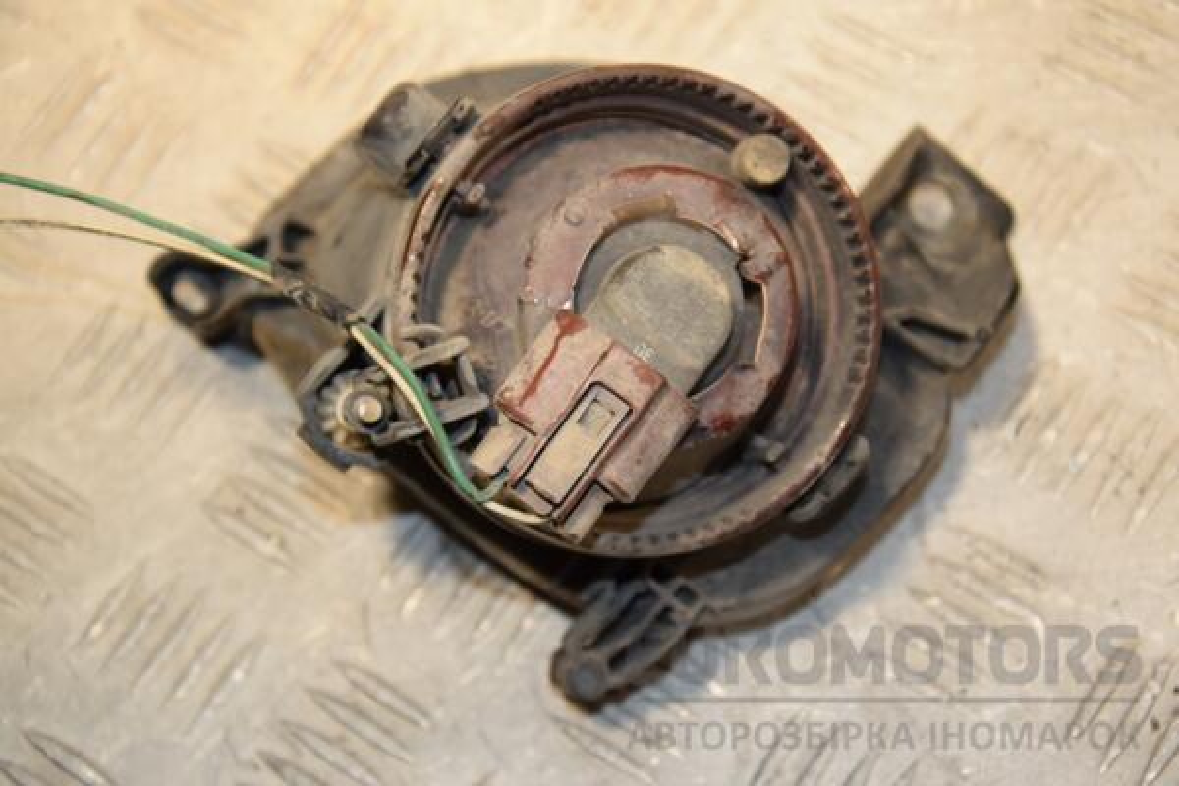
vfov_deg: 14.7
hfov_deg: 21.9
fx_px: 3046
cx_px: 590
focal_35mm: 93
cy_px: 393
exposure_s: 1/200
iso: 800
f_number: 7.1
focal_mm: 62
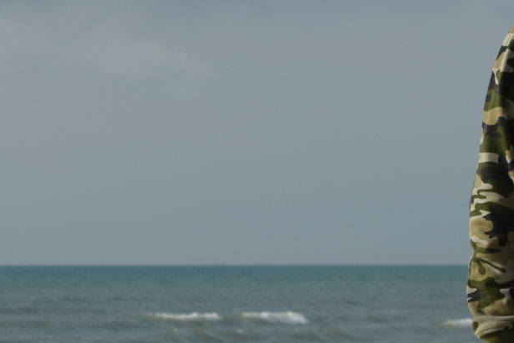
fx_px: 3937
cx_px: 797
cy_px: 370
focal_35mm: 276
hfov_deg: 7.3
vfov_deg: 5.0
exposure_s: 1/250
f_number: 8
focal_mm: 55
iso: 100
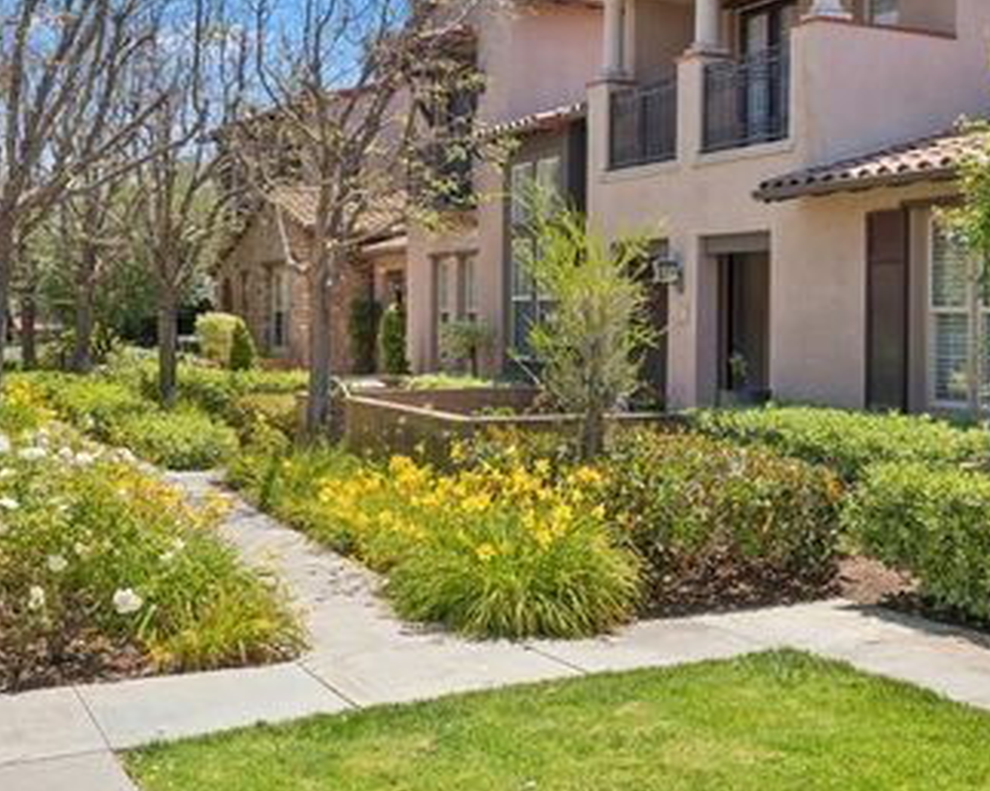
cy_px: 330
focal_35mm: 48
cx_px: 665
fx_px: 1406
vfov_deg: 31.4
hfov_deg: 38.3
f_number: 10
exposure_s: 1/60
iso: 80
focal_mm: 33
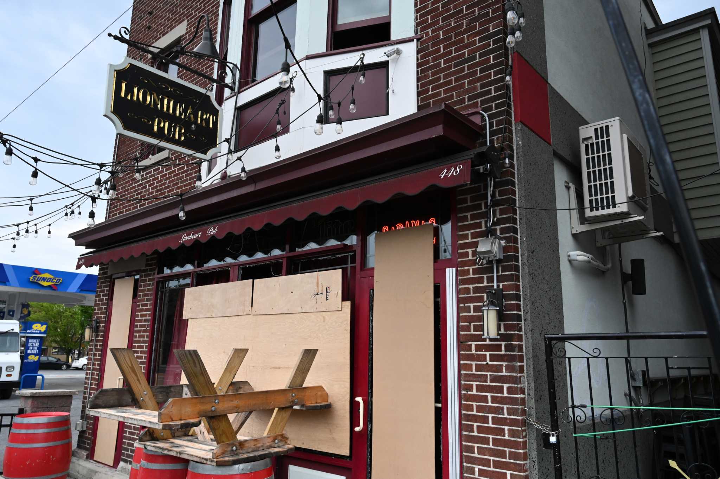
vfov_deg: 47.9
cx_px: 360
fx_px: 540
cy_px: 240
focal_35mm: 27
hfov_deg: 67.4
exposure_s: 1/8000
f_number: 5.6
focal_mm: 27
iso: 3200
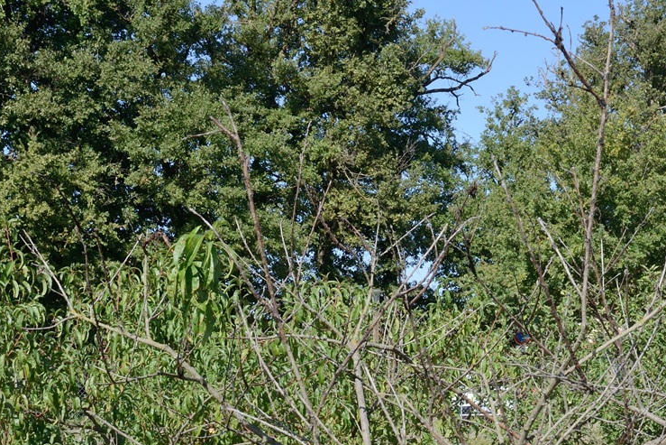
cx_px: 541
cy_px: 551
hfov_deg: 22.3
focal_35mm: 90
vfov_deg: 14.6
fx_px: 1665
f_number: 18
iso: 320
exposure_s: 1/125
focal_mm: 35
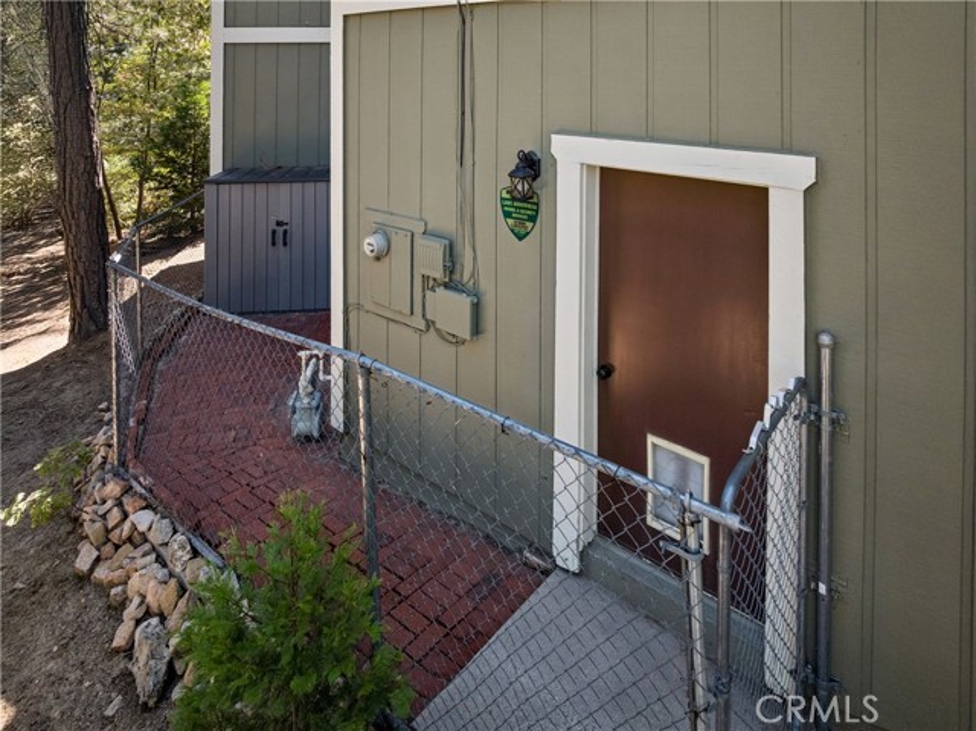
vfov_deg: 56.8
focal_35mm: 24
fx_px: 676
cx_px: 488
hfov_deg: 71.6
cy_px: 366
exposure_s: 1/15
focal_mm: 12.3
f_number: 2.8
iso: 190
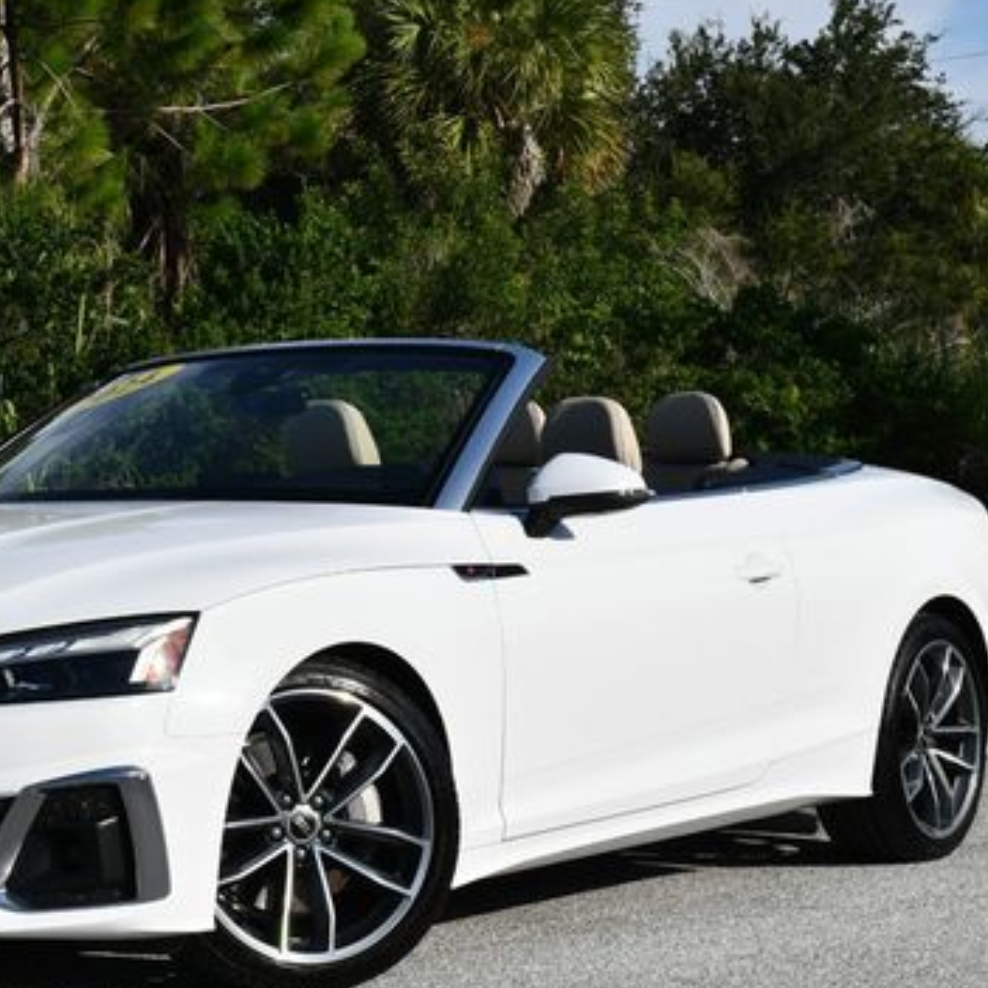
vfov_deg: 18.7
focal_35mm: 93
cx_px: 186
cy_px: 481
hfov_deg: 18.5
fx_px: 3003
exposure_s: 1/320
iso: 100
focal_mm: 30
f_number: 9
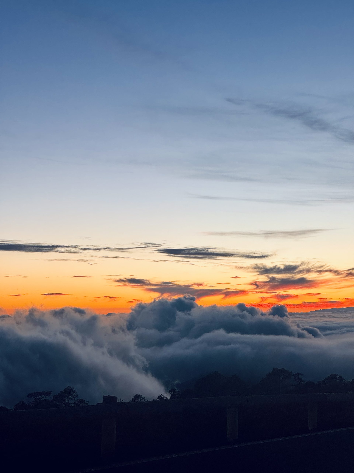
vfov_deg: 25.3
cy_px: 236
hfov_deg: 19.1
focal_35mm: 77
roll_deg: +0.1
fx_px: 1050
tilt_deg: +1.9
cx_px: 177
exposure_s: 1/99
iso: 125
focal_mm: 9
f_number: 2.8
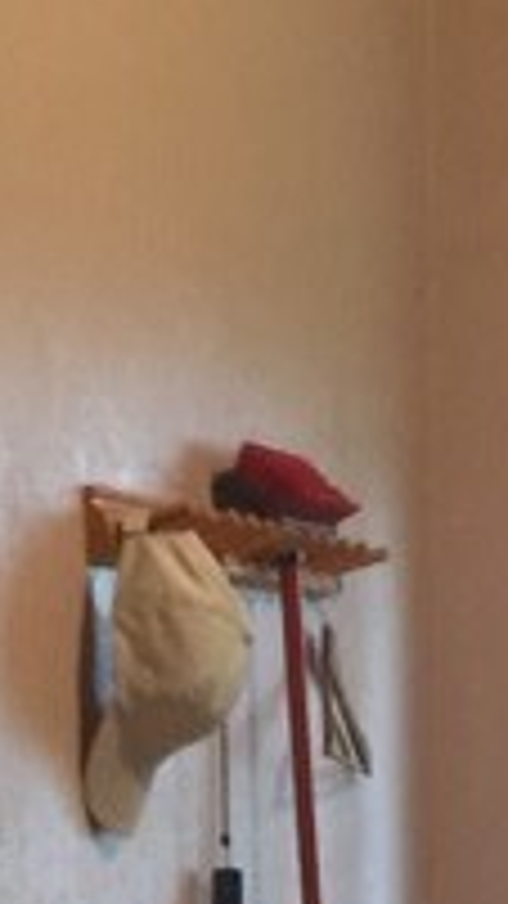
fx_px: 3857
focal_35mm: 161
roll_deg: +0.7
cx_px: 337
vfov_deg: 12.5
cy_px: 1475
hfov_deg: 7.5
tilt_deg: -10.4
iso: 250
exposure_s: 1/24
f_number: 2.2
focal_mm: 4.15
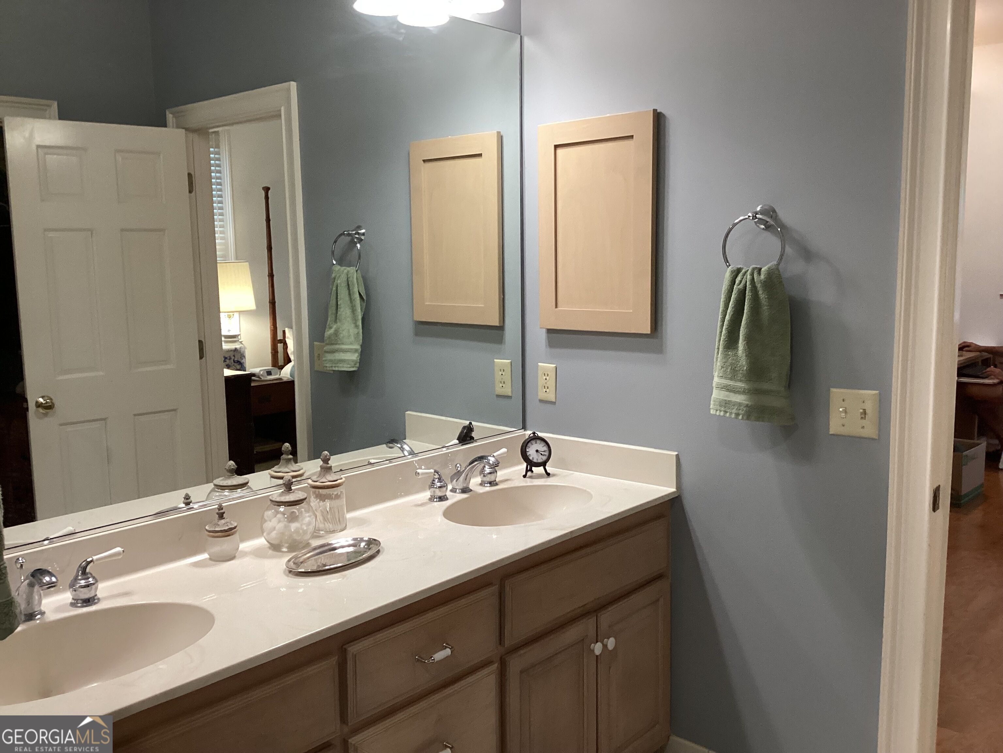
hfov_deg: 58.4
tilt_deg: -7.8
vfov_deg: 45.4
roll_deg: +1.4
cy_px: 376
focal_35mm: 31
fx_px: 898
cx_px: 502
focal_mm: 3.3
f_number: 2.4
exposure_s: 1/60
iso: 160
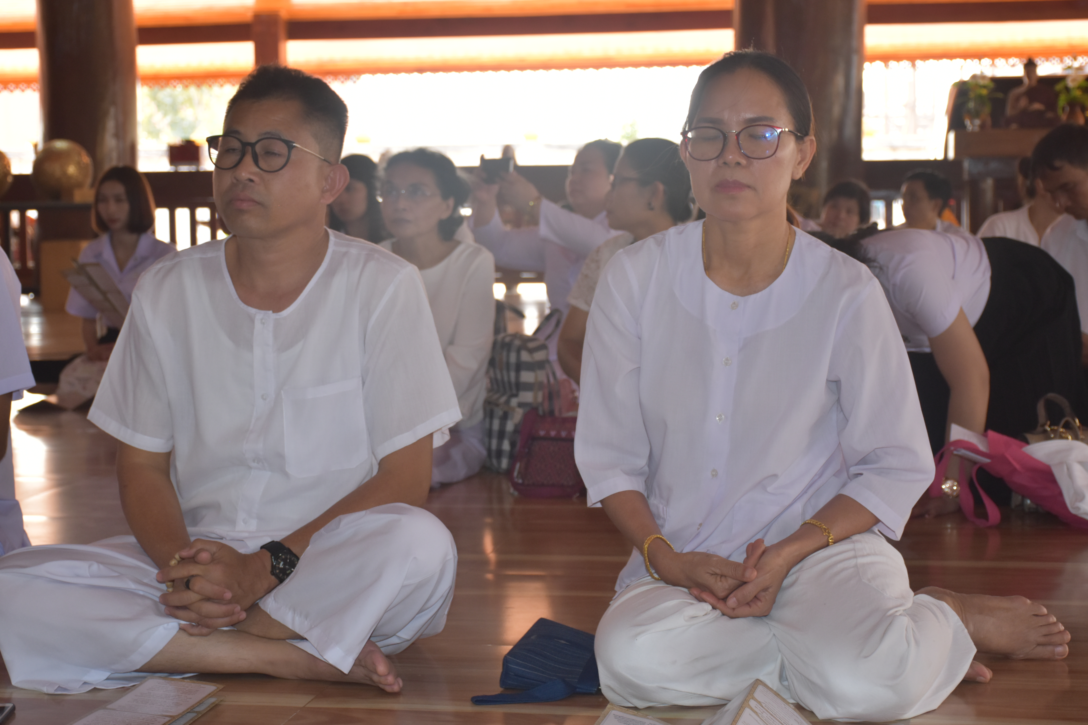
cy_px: 362
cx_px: 544
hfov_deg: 29.9
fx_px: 2040
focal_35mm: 68
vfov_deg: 20.2
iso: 800
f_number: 5.6
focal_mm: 45
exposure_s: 1/125
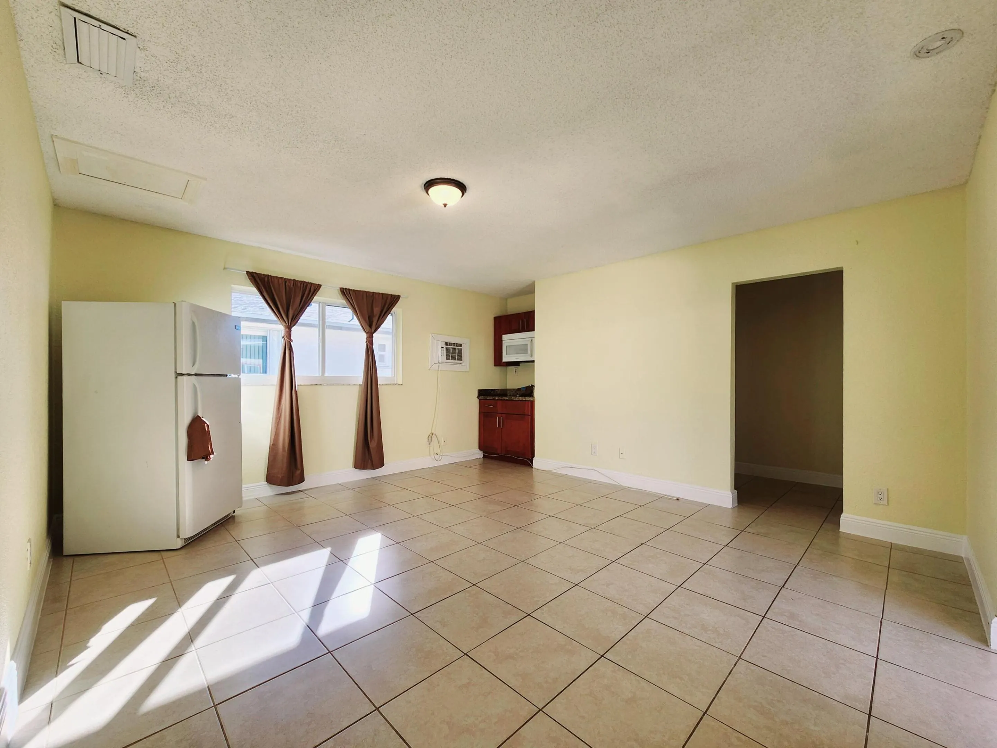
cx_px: 498
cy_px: 374
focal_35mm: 13
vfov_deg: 89.9
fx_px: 374
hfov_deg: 106.2
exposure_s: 1/130
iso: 50
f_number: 2.2
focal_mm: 2.2
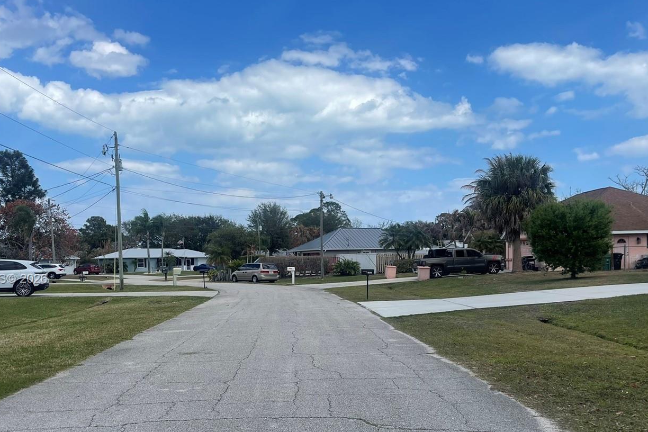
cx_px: 306
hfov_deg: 55.8
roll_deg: +1.5
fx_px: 612
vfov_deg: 38.5
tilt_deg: -2.5
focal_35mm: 34
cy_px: 280
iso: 32
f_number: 1.6
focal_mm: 5.1
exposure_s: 1/3922
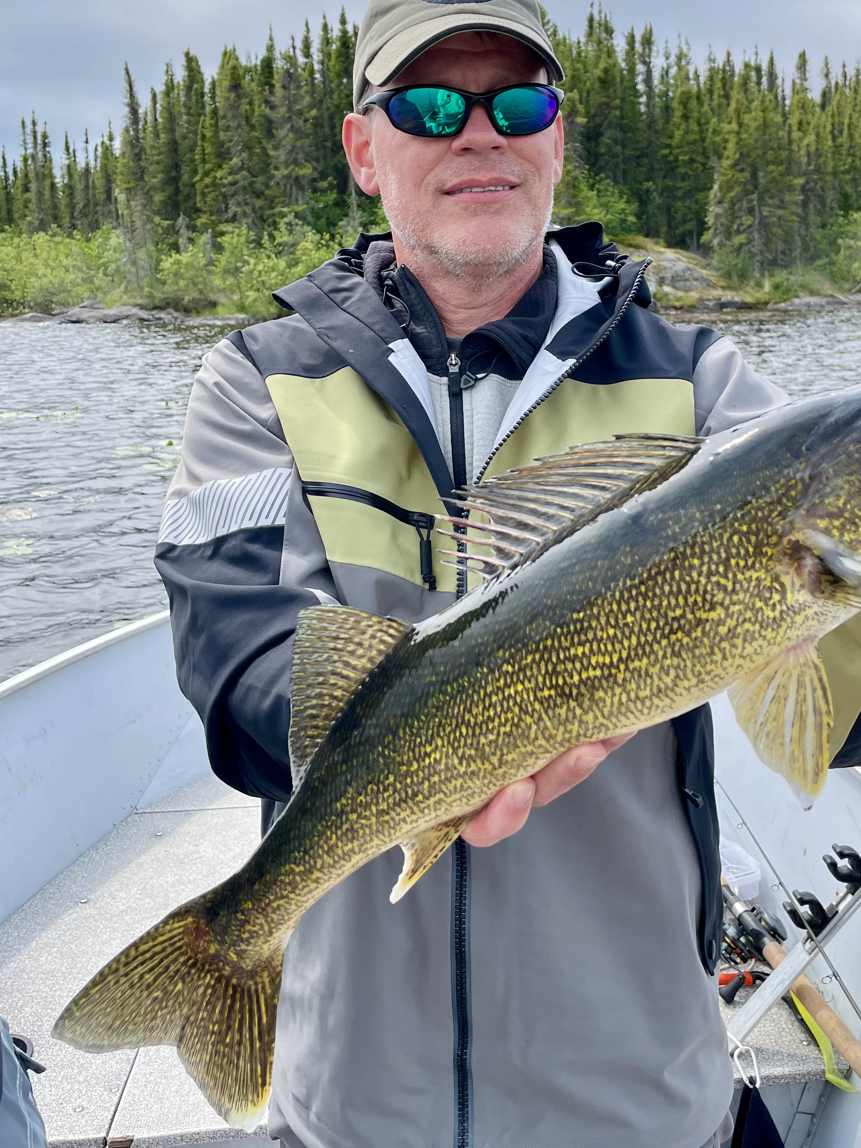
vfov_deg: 51.0
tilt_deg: -7.7
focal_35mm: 36
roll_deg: +1.6
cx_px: 538
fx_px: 1194
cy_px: 452
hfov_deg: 39.4
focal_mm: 4.2
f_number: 1.6
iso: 32
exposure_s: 1/2817
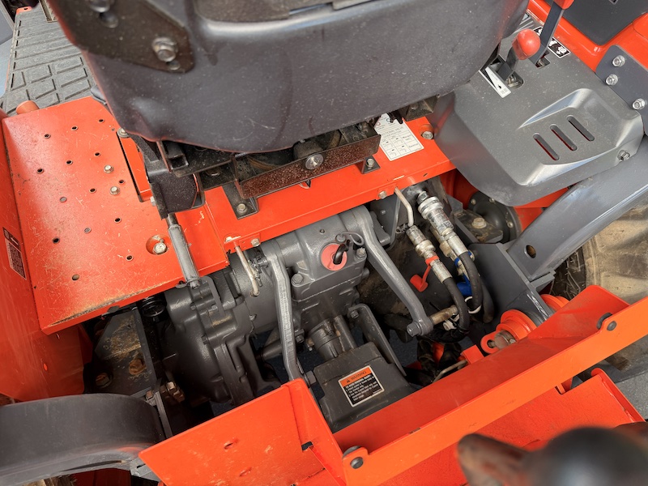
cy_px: 243
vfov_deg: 56.8
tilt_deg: -59.8
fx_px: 449
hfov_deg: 71.6
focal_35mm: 24
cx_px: 324
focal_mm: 6.76
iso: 64
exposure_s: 1/154
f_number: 1.78
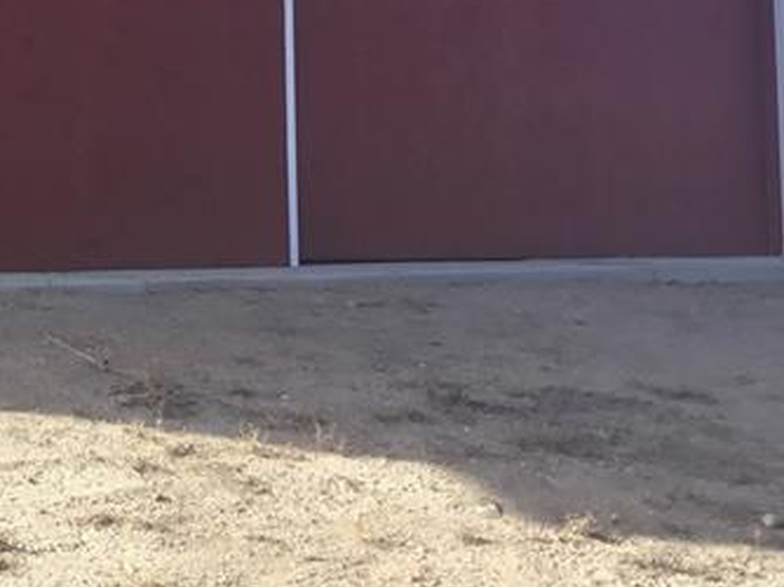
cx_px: -230
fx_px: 2150
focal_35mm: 95
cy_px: -11
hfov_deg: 19.1
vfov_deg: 15.2
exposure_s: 1/407
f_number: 2.4
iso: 25
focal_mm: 3.3
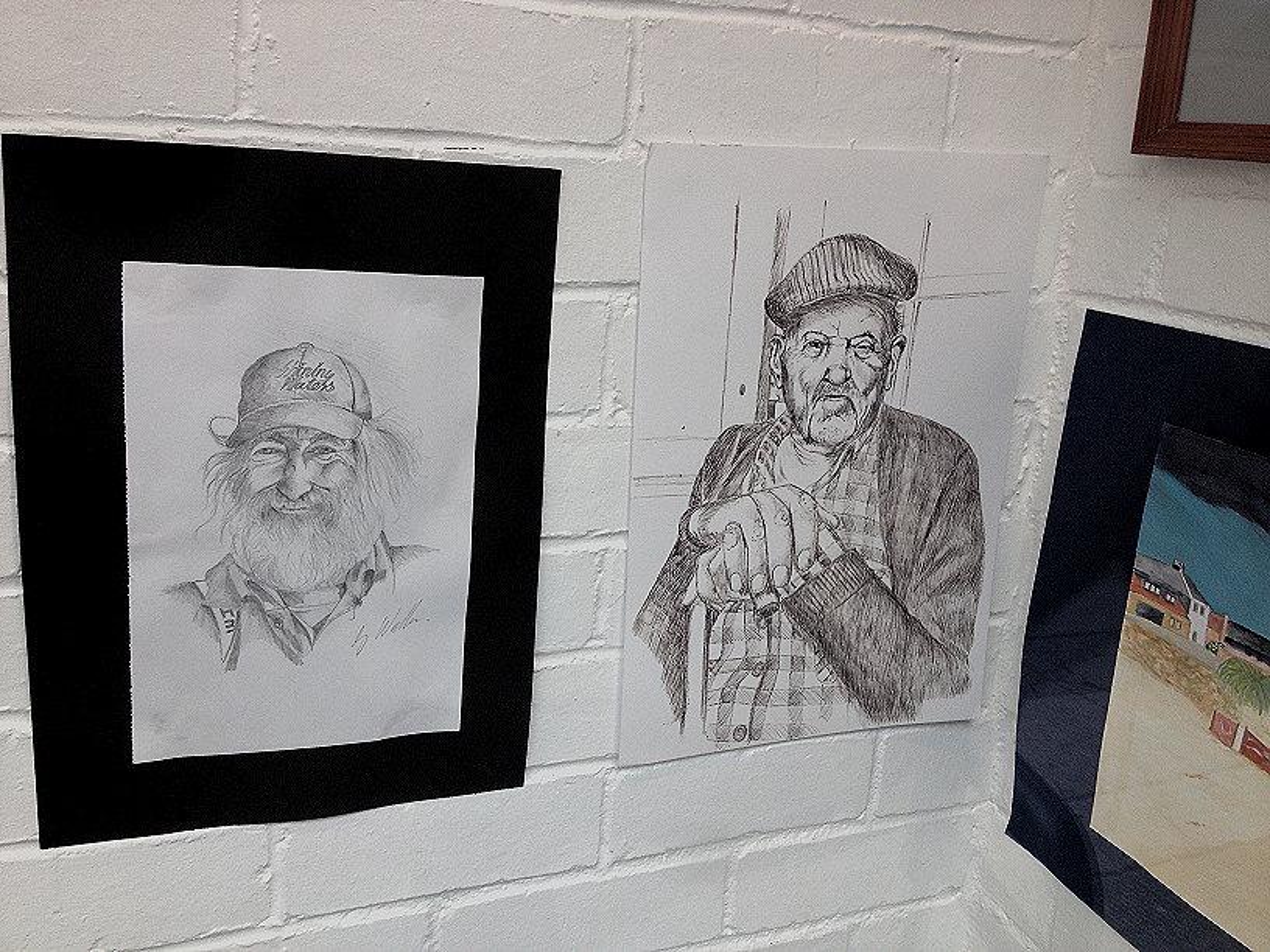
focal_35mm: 35
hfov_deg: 52.6
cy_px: 476
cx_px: 635
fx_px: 1284
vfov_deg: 40.7
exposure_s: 1/232
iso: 50
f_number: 2.4
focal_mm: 4.28
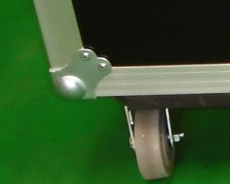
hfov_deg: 8.9
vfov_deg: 7.6
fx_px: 1322
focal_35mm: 194
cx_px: 579
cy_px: -195
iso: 200
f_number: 3.8
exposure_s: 1/40
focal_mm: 6.4
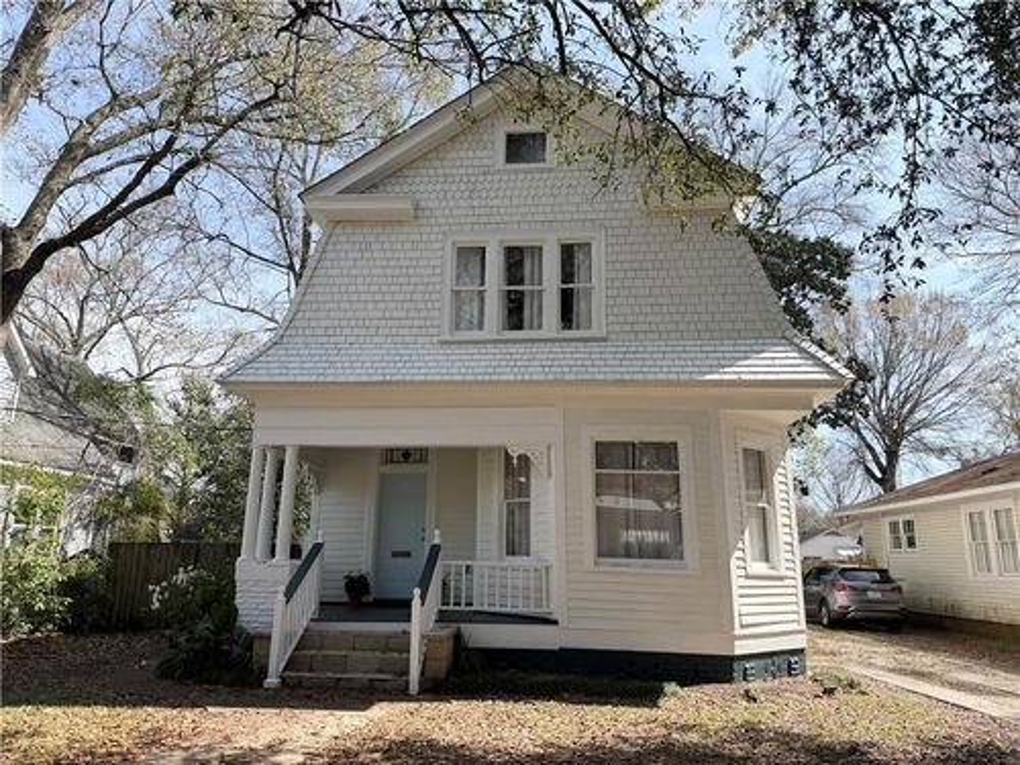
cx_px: 510
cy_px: 382
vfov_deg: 56.8
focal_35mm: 24
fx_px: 707
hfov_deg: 71.6
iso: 80
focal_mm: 6.76
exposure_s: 1/2169
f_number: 1.78
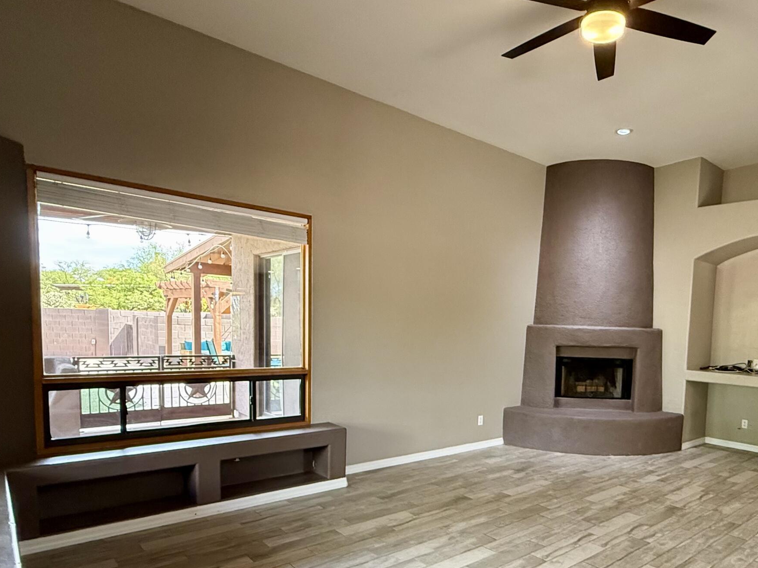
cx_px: 506
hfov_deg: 69.5
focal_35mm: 24
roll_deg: -2.1
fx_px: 526
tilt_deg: -5.0
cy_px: 372
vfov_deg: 55.8
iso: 400
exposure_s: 1/120
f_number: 2.2
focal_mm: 2.22
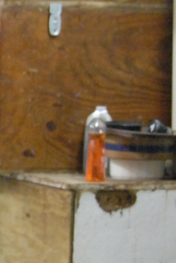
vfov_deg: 11.6
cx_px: -210
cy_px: 168
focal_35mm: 177
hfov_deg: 7.4
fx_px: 1295
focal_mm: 26
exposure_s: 1/45
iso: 1600
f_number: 4
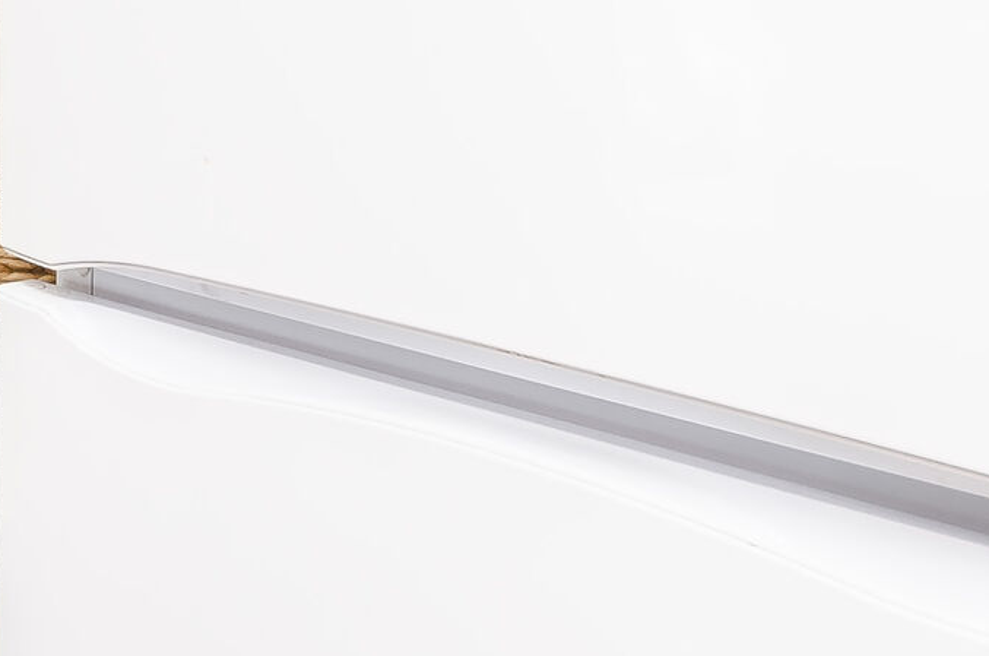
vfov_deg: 20.4
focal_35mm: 62
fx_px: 1700
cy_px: -144
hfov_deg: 22.9
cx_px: -663
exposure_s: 1/80
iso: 100
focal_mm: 10
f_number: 8
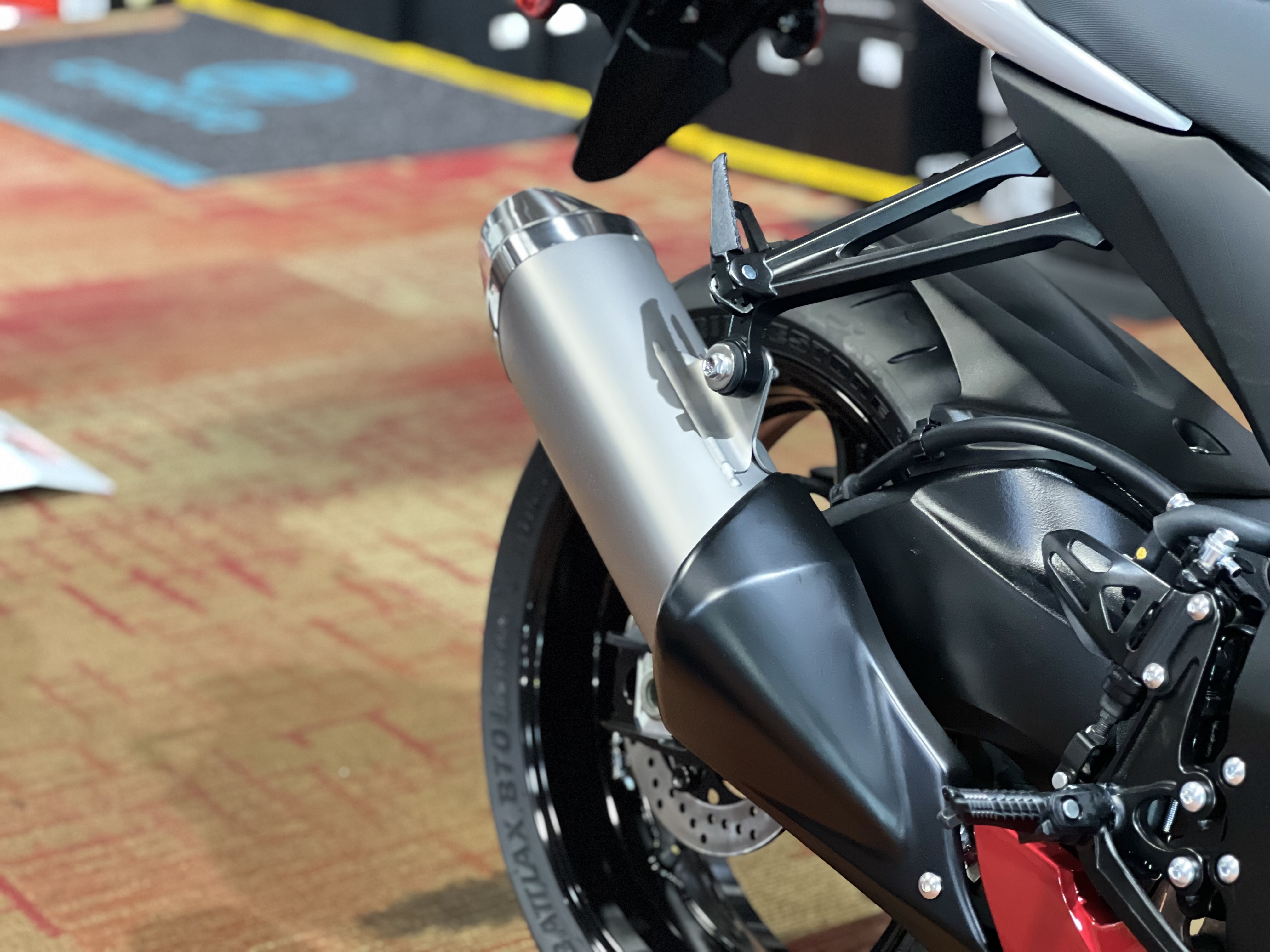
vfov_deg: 19.1
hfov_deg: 25.3
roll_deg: +0.0
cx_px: 635
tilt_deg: -17.2
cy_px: 476
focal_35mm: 77
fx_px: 2825
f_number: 2.8
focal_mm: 9
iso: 400
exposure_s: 1/15
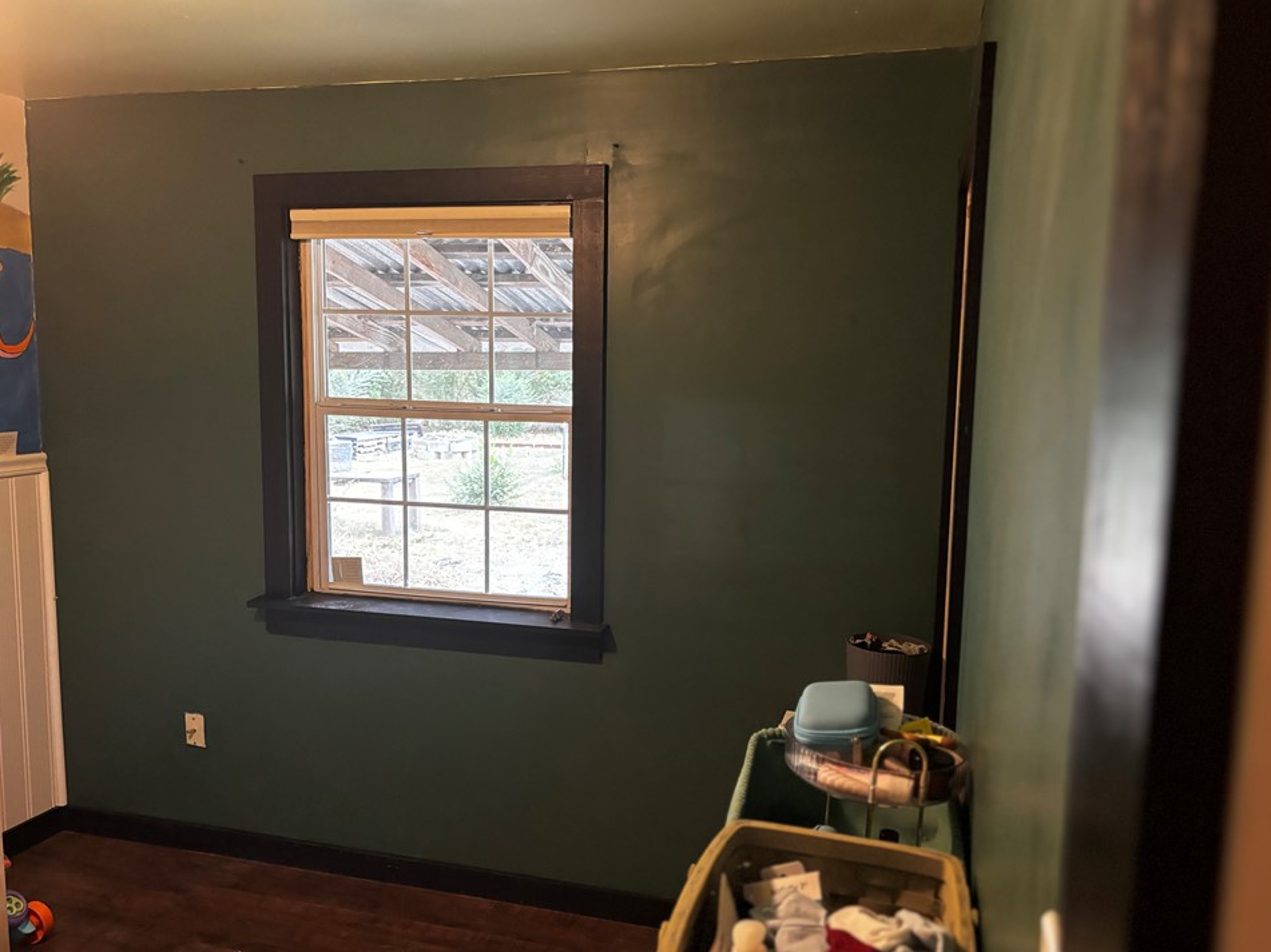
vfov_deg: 49.7
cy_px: 483
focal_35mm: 28
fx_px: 1028
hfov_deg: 63.4
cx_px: 616
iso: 500
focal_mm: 5.96
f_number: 1.6
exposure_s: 1/40
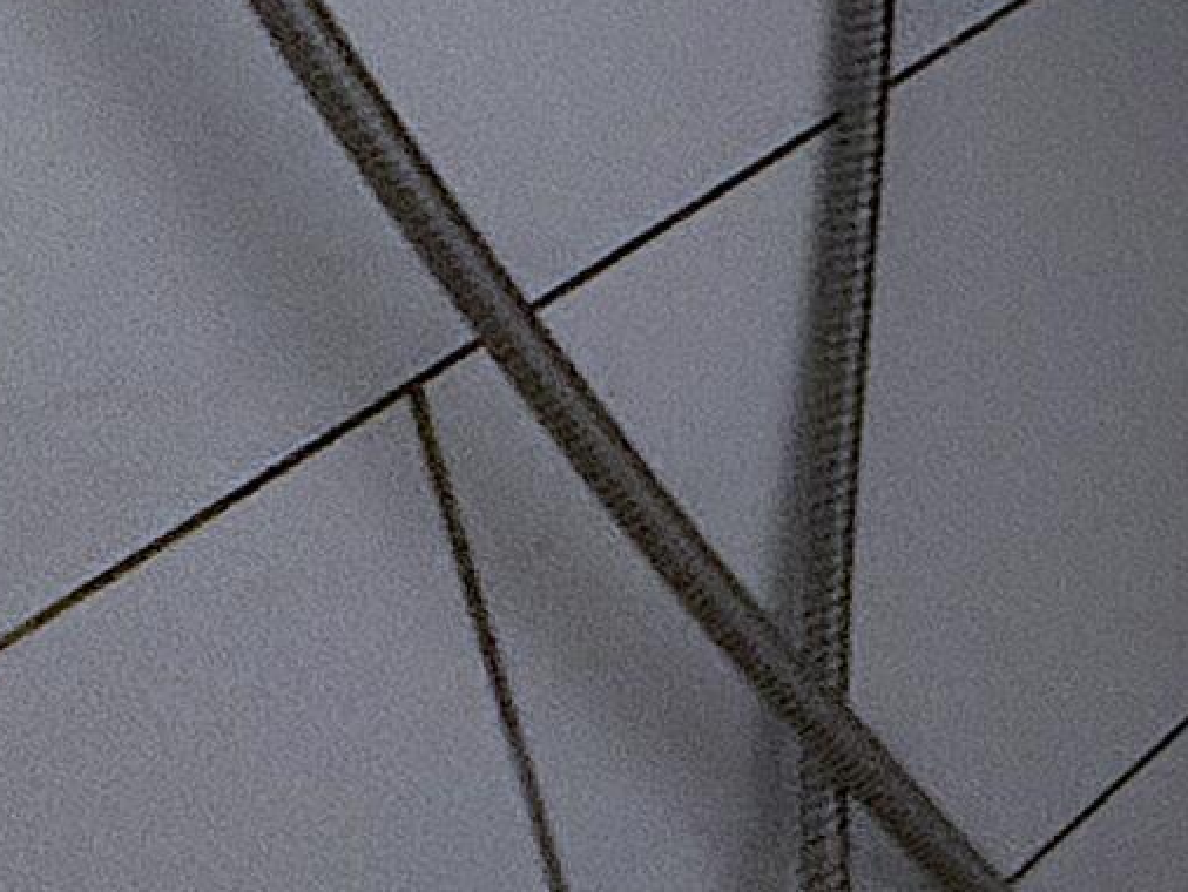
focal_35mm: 83
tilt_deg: -11.7
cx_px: 2439
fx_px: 2850
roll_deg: +6.7
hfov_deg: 16.9
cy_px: -1218
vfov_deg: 13.4
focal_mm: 2.22
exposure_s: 1/120
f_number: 2.2
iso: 320
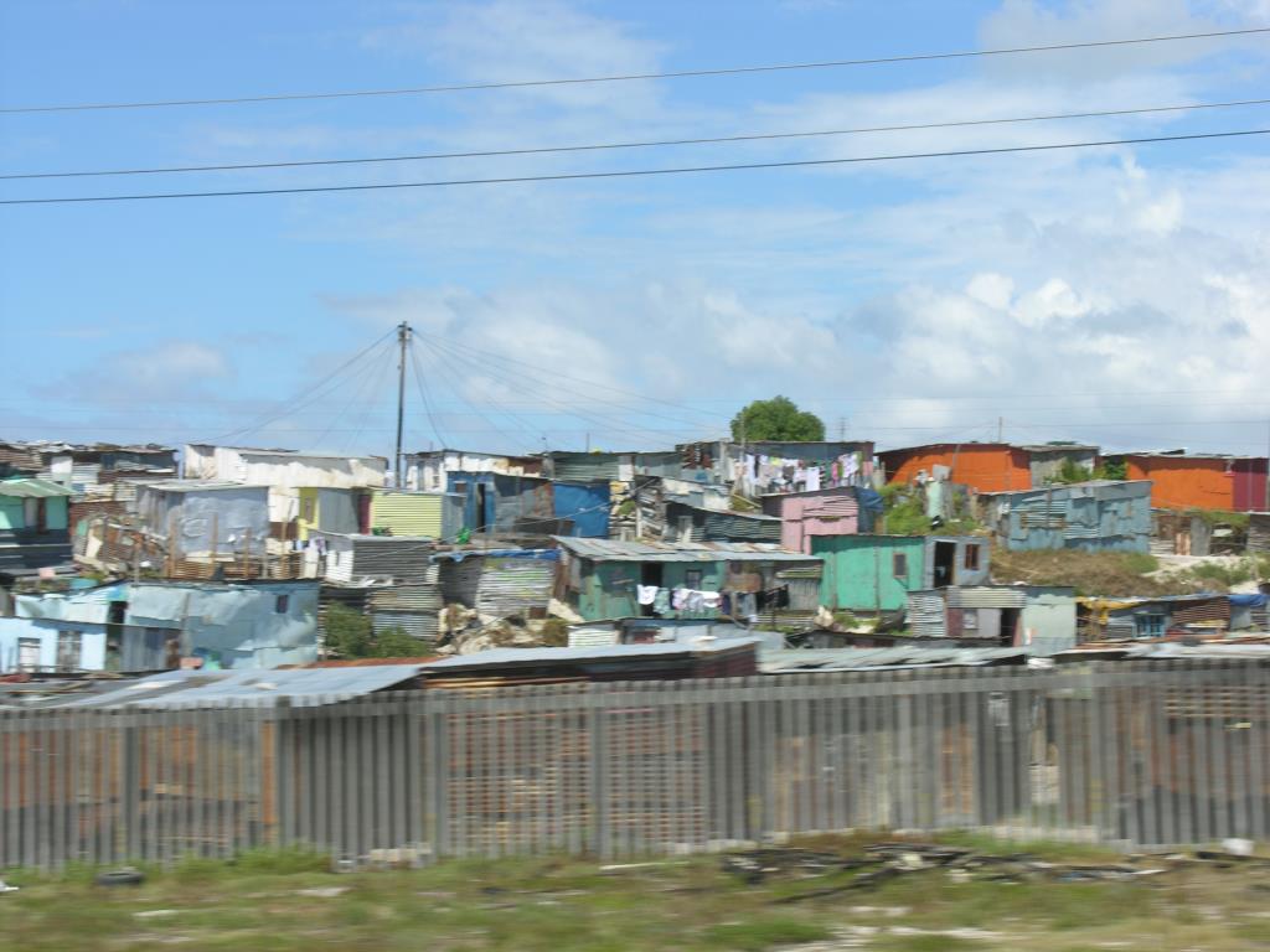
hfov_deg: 20.9
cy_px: 476
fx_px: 3449
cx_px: 635
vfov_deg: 15.7
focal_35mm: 94
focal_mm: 24
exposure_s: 1/183
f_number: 6.3
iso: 50
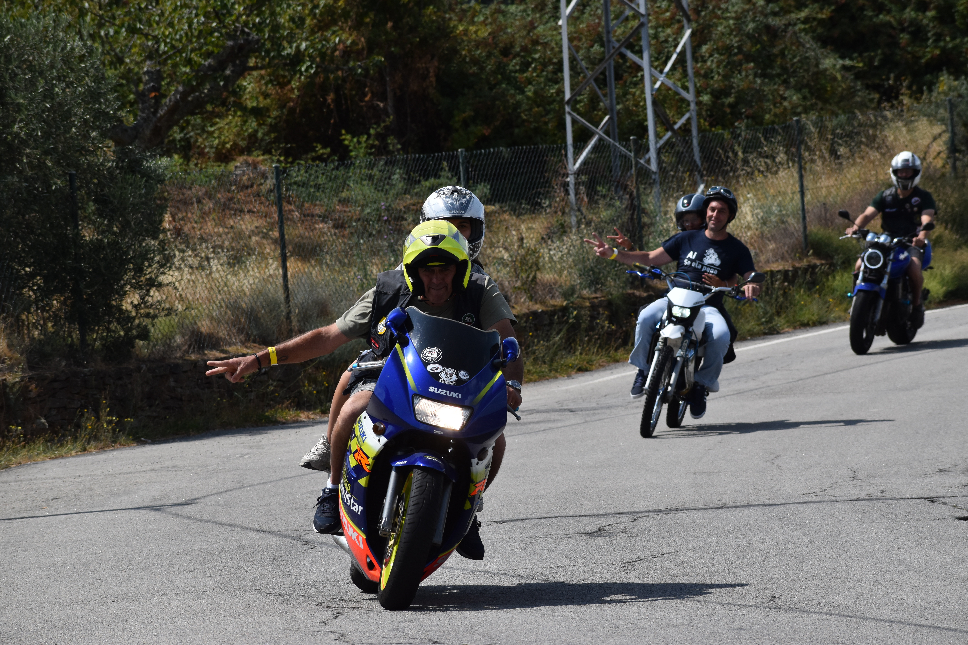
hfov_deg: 10.5
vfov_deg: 7.0
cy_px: 322
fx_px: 5243
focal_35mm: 195
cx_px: 484
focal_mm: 130
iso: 400
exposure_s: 1/2000
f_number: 8
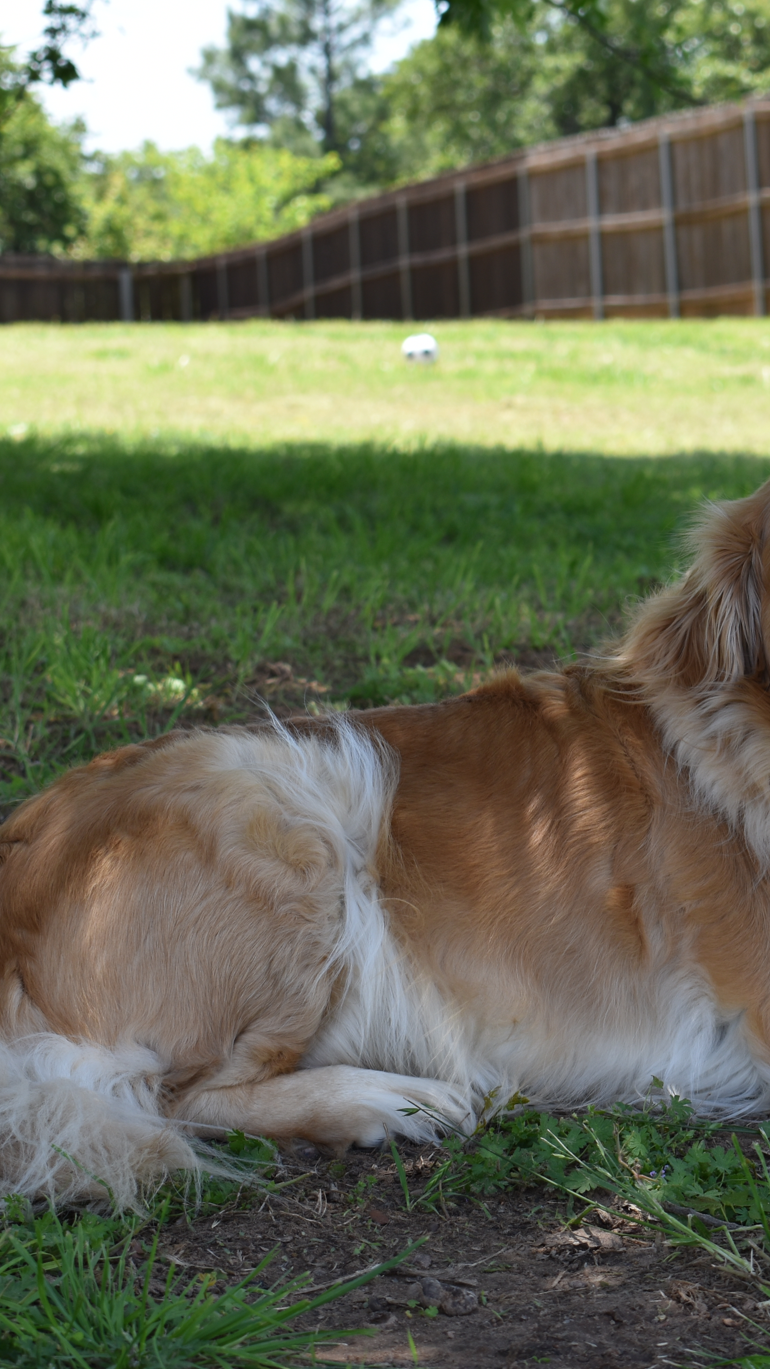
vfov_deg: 16.5
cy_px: 684
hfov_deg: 9.3
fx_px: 4711
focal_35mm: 130
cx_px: 645
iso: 100
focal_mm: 55
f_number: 6.3
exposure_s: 1/125
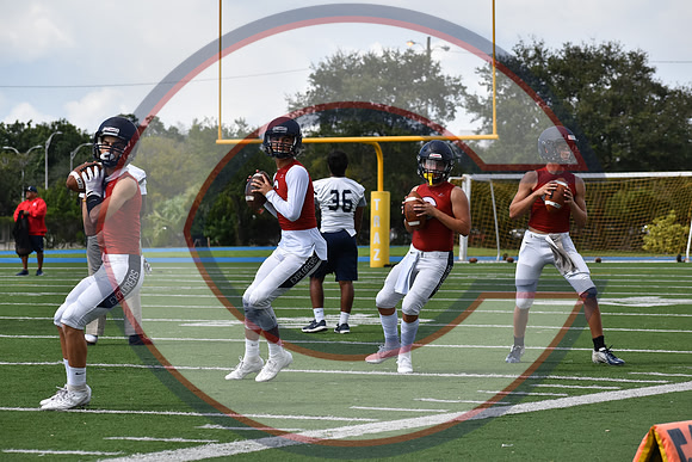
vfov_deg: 8.7
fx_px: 3028
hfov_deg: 13.0
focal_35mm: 158
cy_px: 231
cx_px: 346
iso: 400
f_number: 7.1
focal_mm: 105
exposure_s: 1/1600
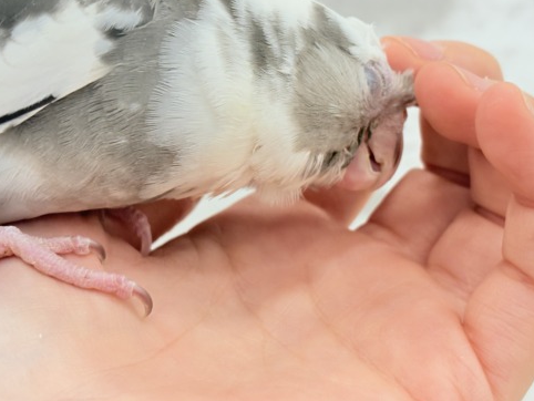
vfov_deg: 21.3
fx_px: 1065
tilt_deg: +1.8
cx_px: 306
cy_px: 145
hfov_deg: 28.1
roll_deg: -9.1
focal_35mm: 69
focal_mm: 5.96
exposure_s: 1/100
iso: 100
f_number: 1.6
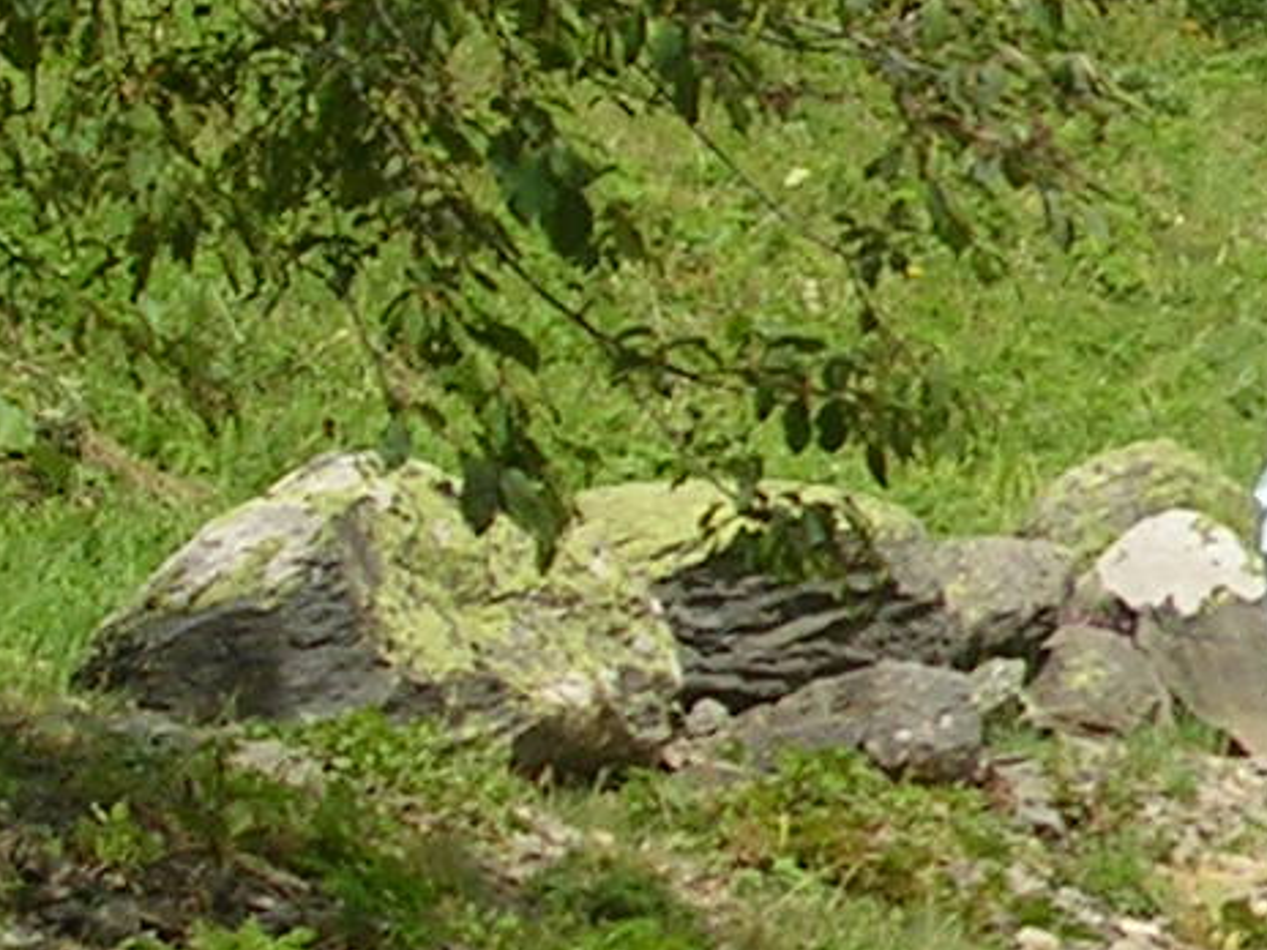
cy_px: 300
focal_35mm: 318
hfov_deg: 6.1
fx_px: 11639
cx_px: 2638
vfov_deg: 4.7
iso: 50
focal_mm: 10.9
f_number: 3.7
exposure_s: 1/490
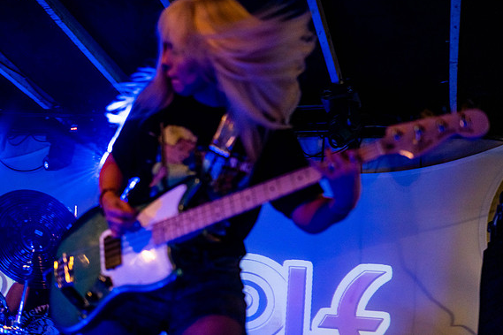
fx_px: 712
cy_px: 165
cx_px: 249
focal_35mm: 51
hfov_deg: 38.9
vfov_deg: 26.5
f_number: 2.2
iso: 3200
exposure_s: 1/160
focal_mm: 50
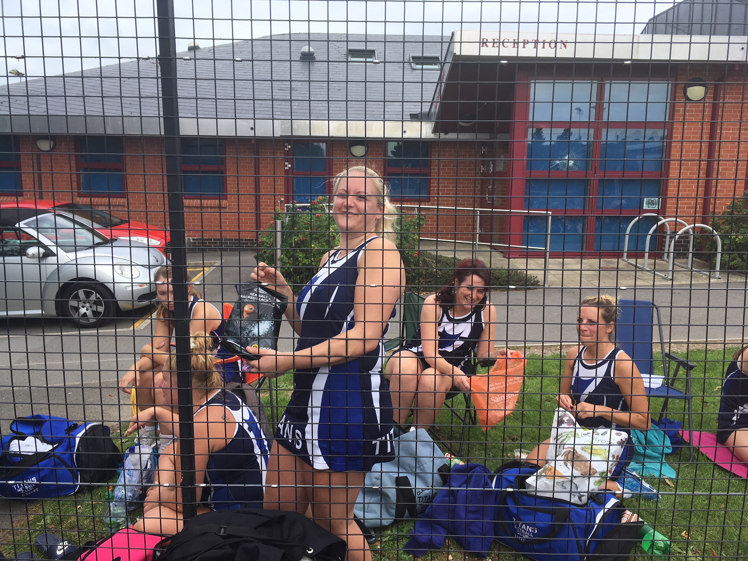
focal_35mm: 29
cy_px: 280
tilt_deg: -8.5
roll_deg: -1.2
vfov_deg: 48.2
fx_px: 627
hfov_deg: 61.7
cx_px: 374
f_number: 2.2
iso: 25
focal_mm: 4.15
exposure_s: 1/718
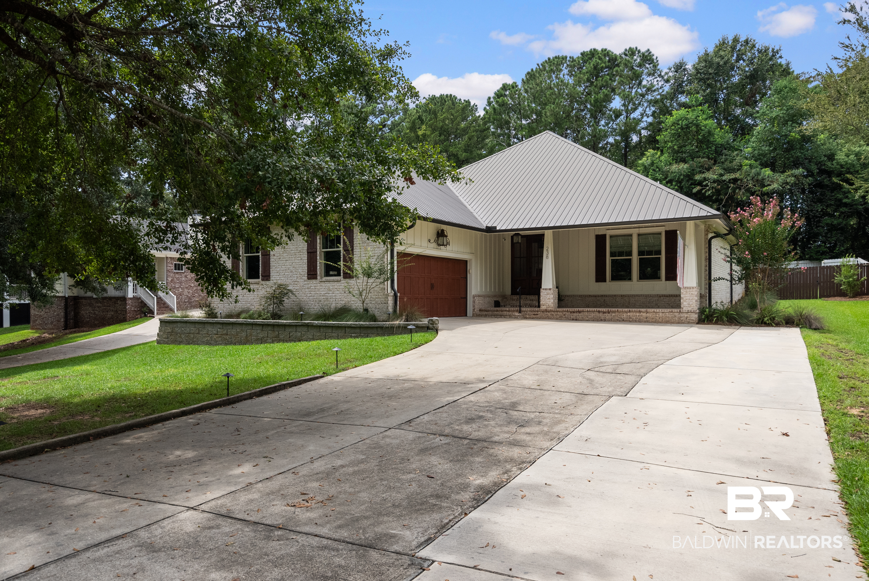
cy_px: 290
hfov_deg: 73.7
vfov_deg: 53.2
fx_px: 580
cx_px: 434
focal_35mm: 24
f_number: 9
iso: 640
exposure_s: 1/800
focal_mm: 24
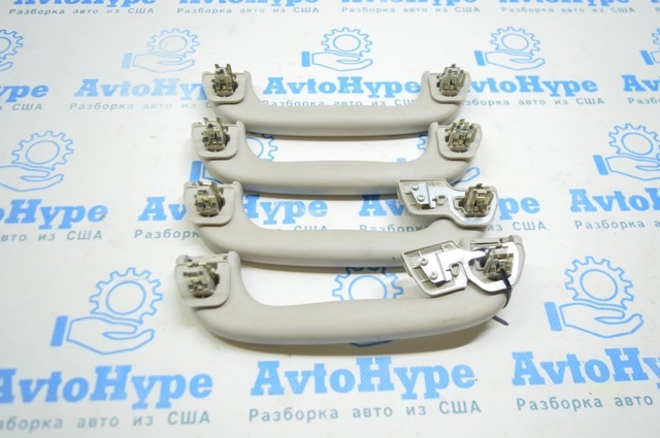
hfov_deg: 57.3
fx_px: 604
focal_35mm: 33
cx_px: 330
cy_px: 219
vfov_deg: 39.9
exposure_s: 1/40
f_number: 3.8
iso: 400
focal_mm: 22
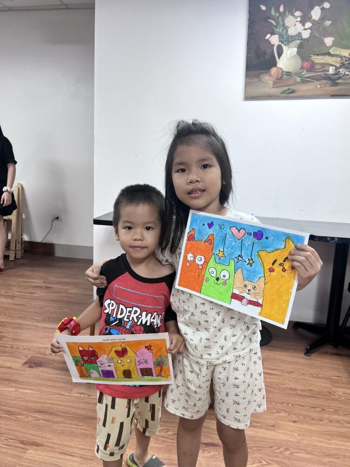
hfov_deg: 53.1
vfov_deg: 67.3
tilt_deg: -9.8
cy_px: 234
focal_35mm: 26
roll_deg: -3.0
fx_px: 351
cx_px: 175
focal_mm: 5.7
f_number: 1.5
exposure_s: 1/100
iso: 64
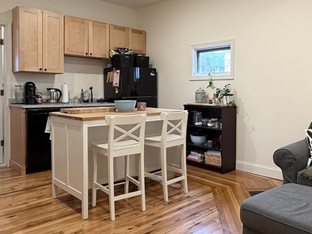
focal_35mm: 32
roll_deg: -0.6
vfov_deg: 44.0
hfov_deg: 55.8
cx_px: 205
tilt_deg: -1.1
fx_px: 288
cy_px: 100
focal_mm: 2.22
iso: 200
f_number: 2.2
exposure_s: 1/60
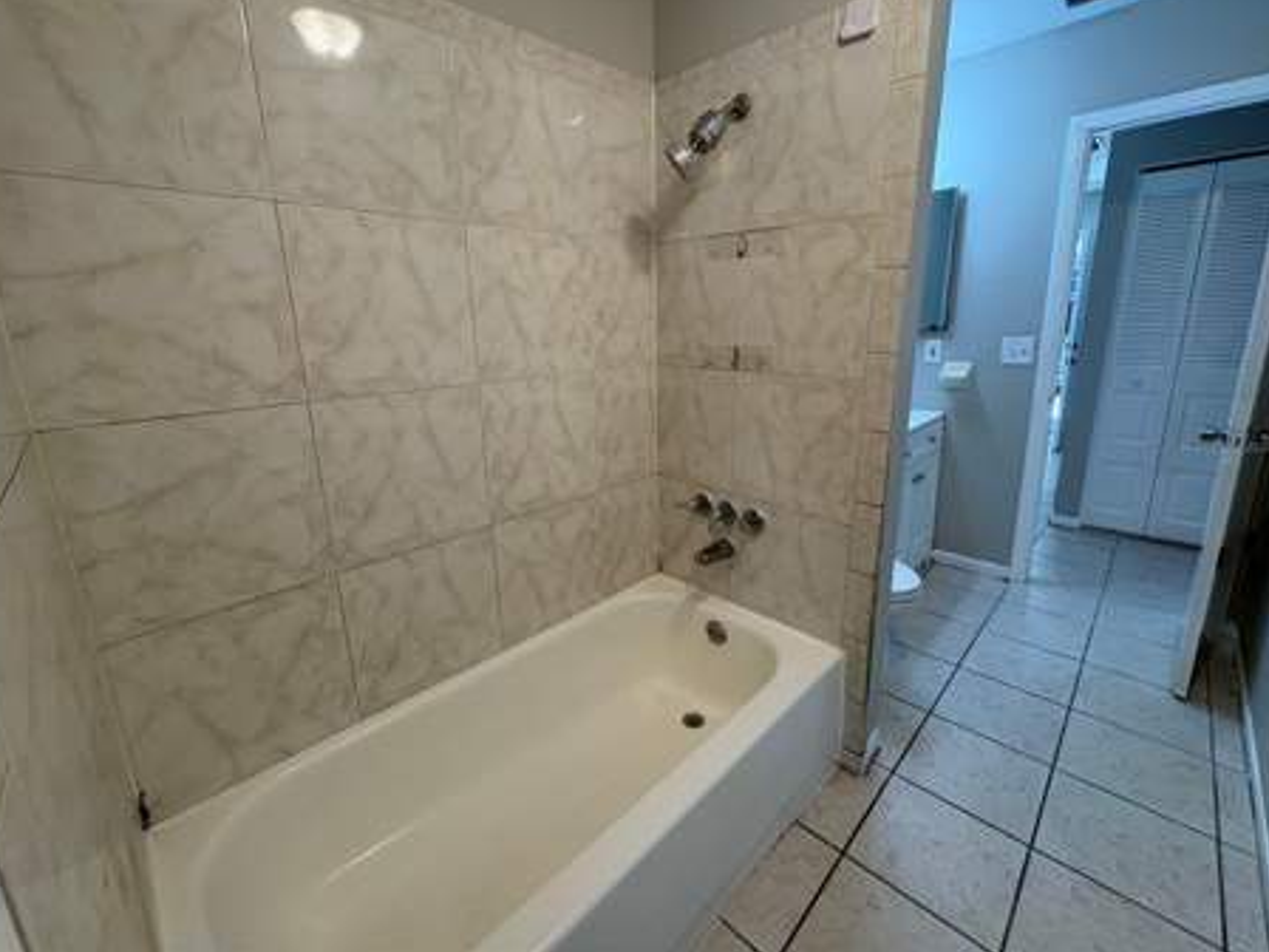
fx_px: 550
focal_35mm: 15
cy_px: 445
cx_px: 640
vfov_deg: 81.6
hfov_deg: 98.2
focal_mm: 2.22
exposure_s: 1/120
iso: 160
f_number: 2.2
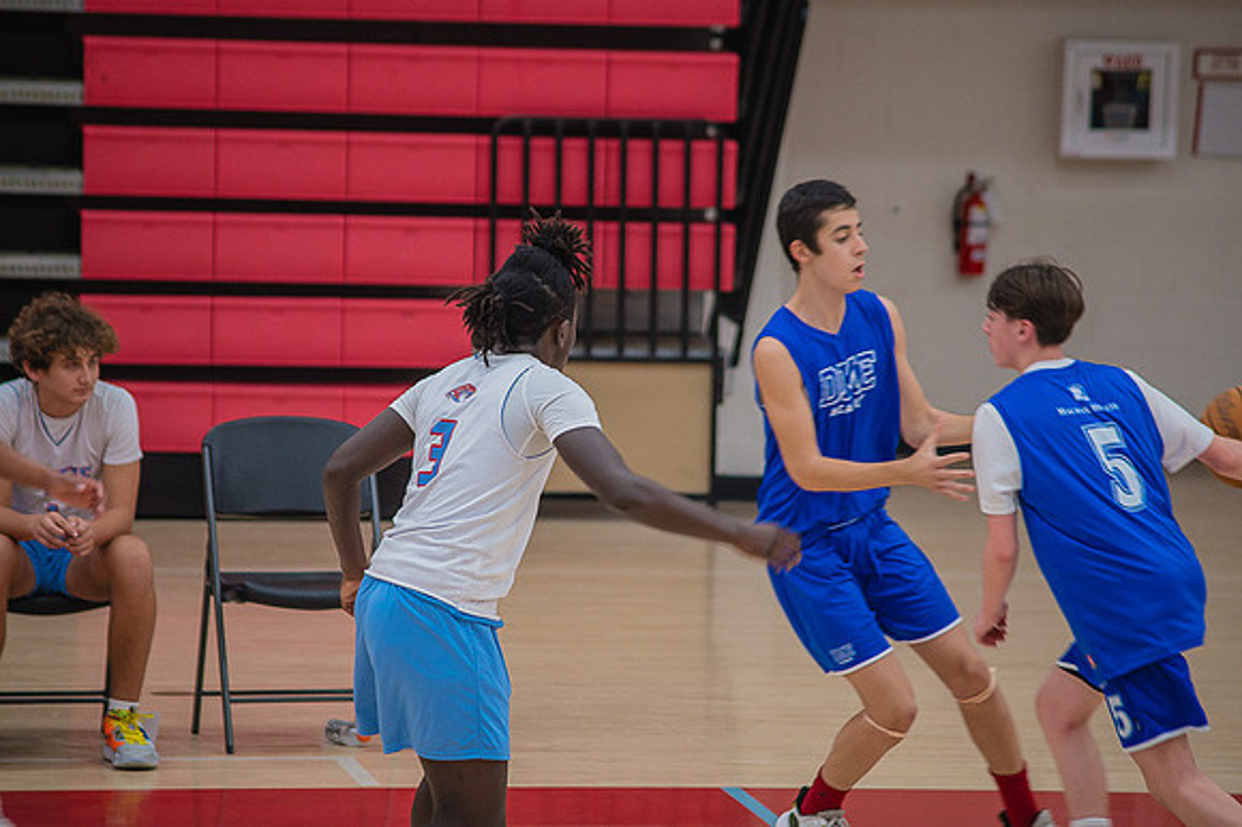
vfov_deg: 6.0
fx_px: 7930
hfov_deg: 9.0
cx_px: 621
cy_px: 414
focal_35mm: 230
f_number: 5.3
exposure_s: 1/250
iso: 1000
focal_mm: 230
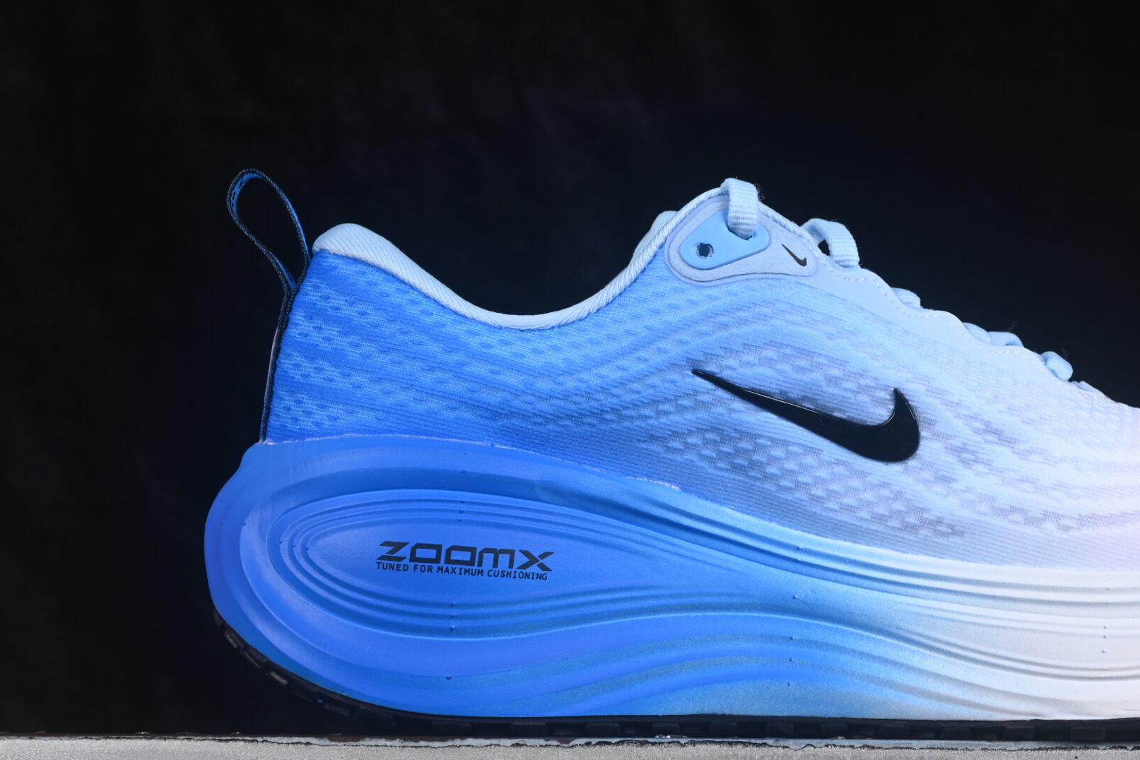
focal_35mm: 119
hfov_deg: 17.1
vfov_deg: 11.5
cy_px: 366
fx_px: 3769
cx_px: 821
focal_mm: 50
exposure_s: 1/60
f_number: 8
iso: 160
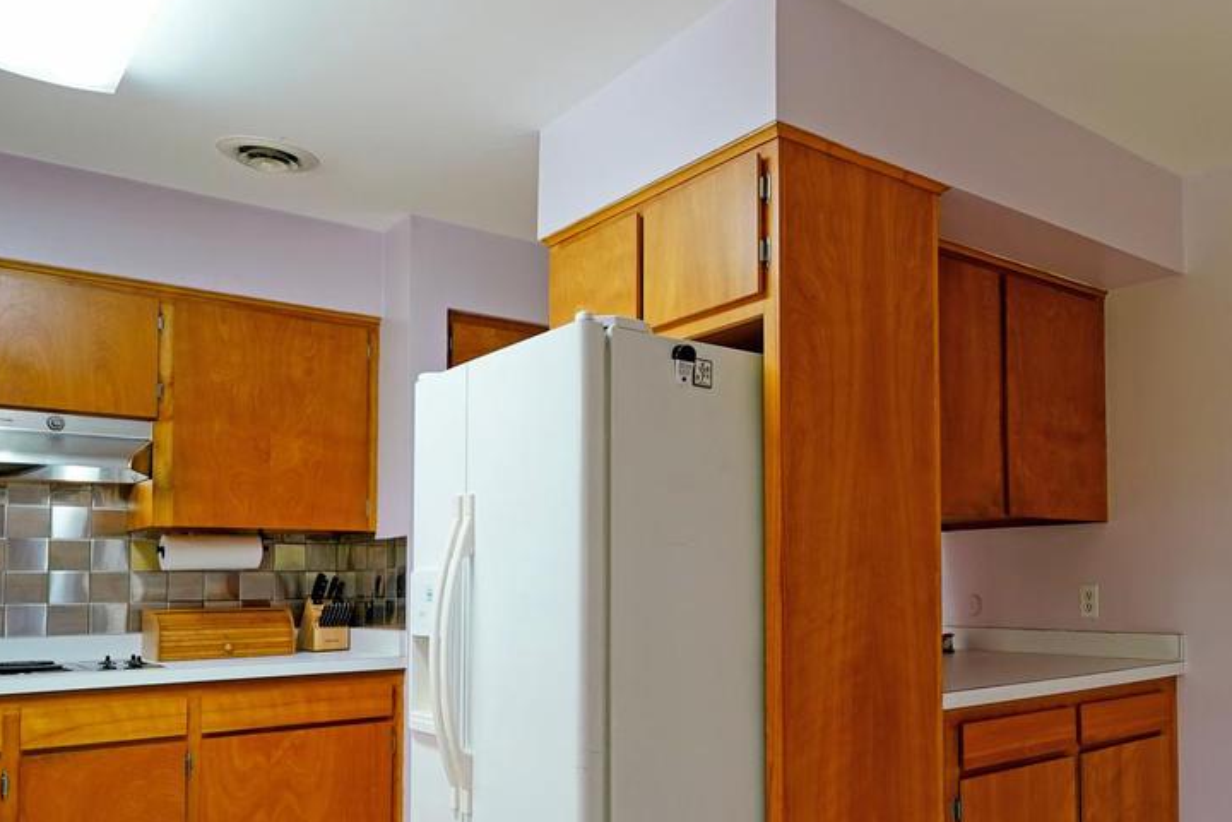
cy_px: 548
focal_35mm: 30
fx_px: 1027
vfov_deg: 43.0
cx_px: 941
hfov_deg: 58.3
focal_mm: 10
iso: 250
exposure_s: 1/30
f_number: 2.8
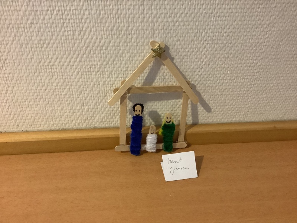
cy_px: 112
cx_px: 148
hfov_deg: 58.4
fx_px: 266
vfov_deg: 45.4
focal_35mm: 31
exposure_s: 1/33
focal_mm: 3.3
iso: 400
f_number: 2.4
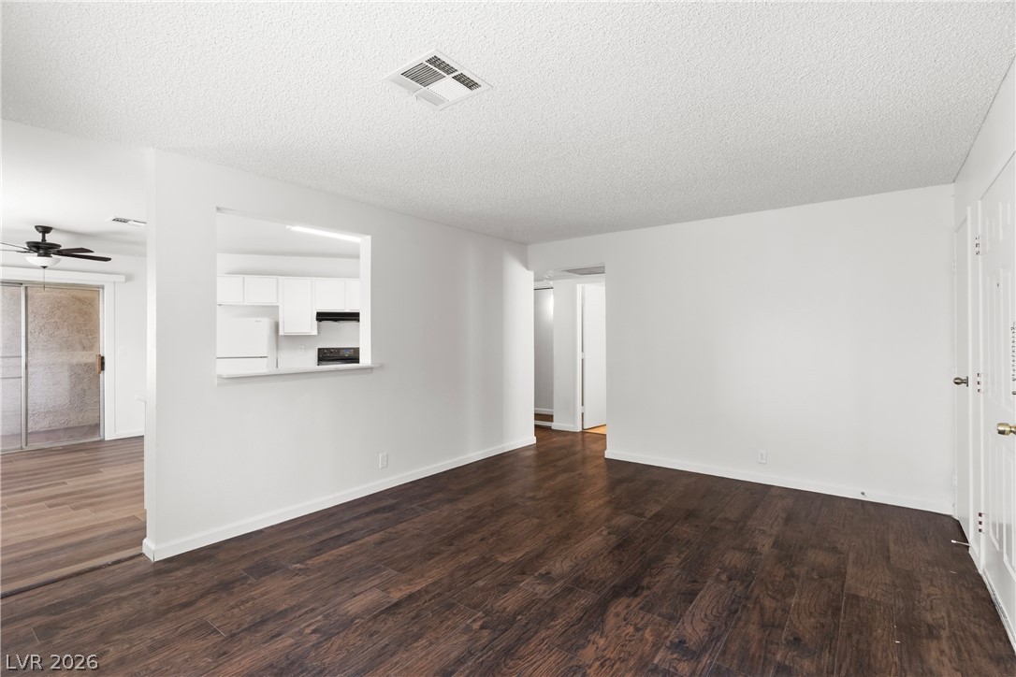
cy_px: 338
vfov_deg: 70.4
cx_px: 508
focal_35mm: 17
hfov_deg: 93.3
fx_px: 480
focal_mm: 17
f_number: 8
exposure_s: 1/8
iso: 400
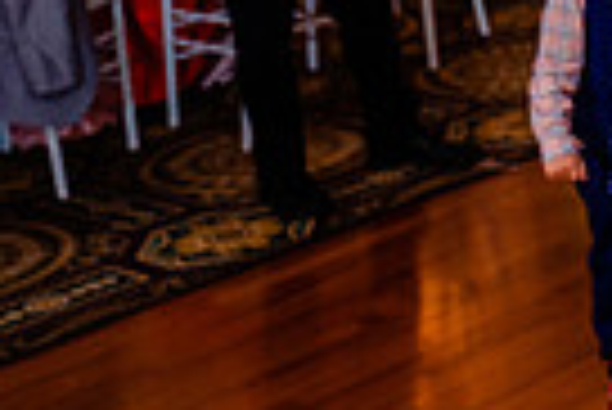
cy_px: -399
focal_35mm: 119
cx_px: 1044
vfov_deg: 10.6
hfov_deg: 15.2
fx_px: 2025
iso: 1000
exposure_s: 1/160
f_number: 3.5
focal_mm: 28
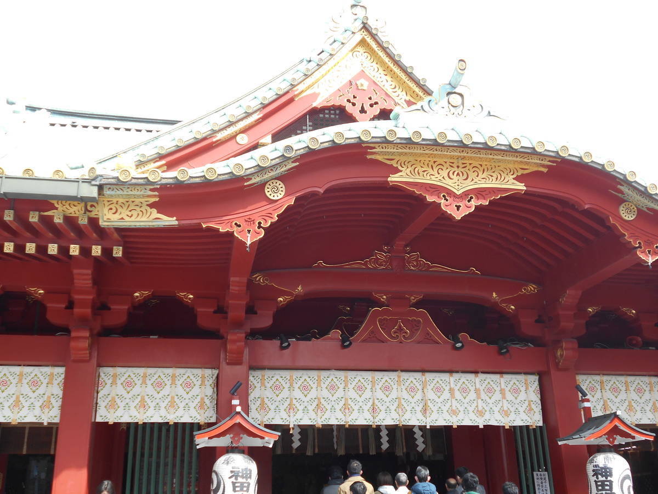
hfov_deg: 47.9
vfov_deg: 36.8
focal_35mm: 39
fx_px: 741
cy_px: 247
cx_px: 329
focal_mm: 6.7
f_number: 3.9
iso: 80
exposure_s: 1/125
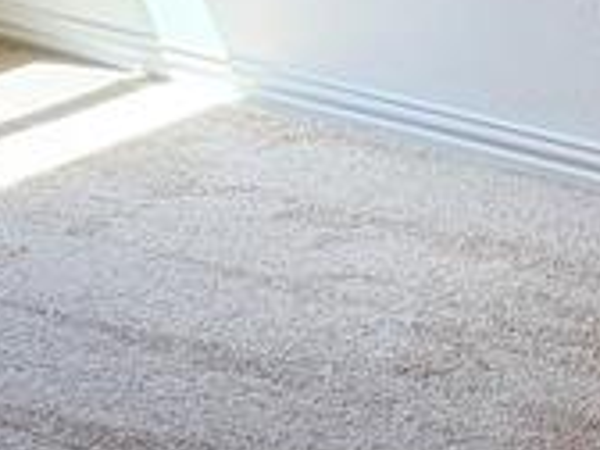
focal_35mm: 146
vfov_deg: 9.9
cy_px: -196
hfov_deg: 13.4
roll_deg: -0.1
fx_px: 2531
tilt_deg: -12.2
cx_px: 489
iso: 80
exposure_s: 1/178
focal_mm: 6.76
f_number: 1.78
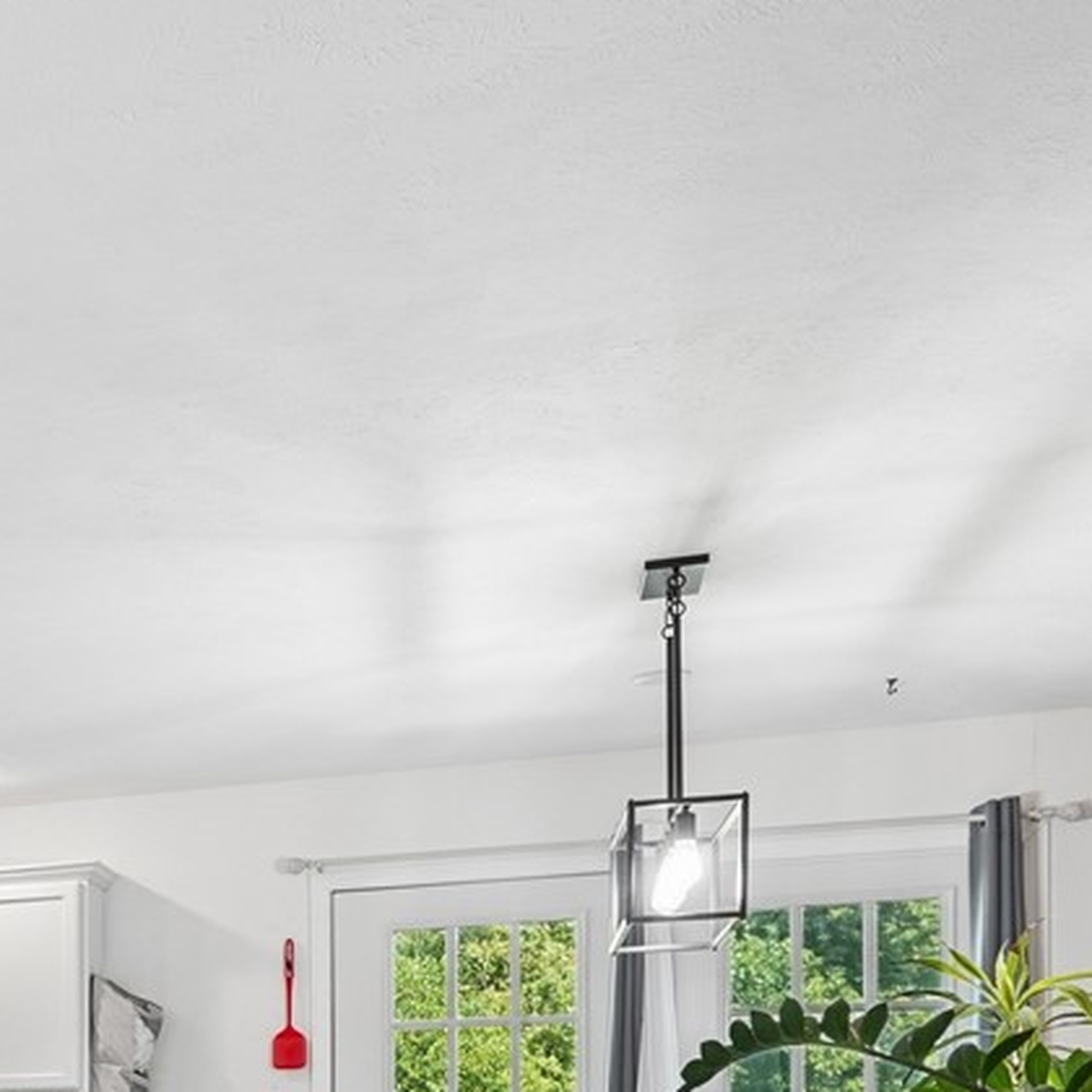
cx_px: -654
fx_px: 1963
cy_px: 1202
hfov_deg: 23.2
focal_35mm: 55
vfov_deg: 28.3
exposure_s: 1/13
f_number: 9
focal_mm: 16
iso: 400
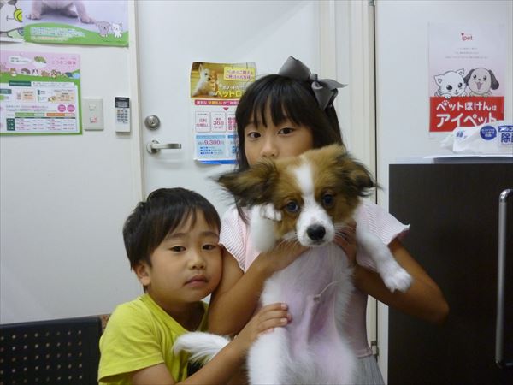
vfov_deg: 49.7
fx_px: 415
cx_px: 256
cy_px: 192
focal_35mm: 28
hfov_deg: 63.4
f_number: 3.1
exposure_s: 1/60
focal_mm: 5
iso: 400
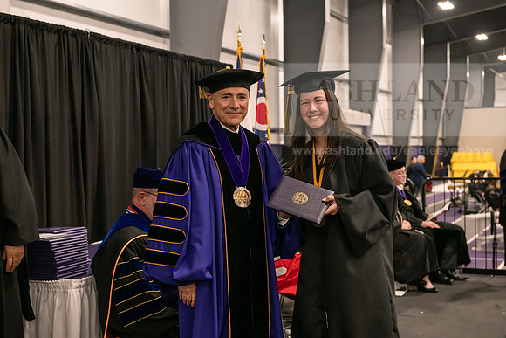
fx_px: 843
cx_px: 253
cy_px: 169
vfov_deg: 22.6
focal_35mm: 60
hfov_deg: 33.4
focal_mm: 60
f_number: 4.5
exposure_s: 1/160
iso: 2000
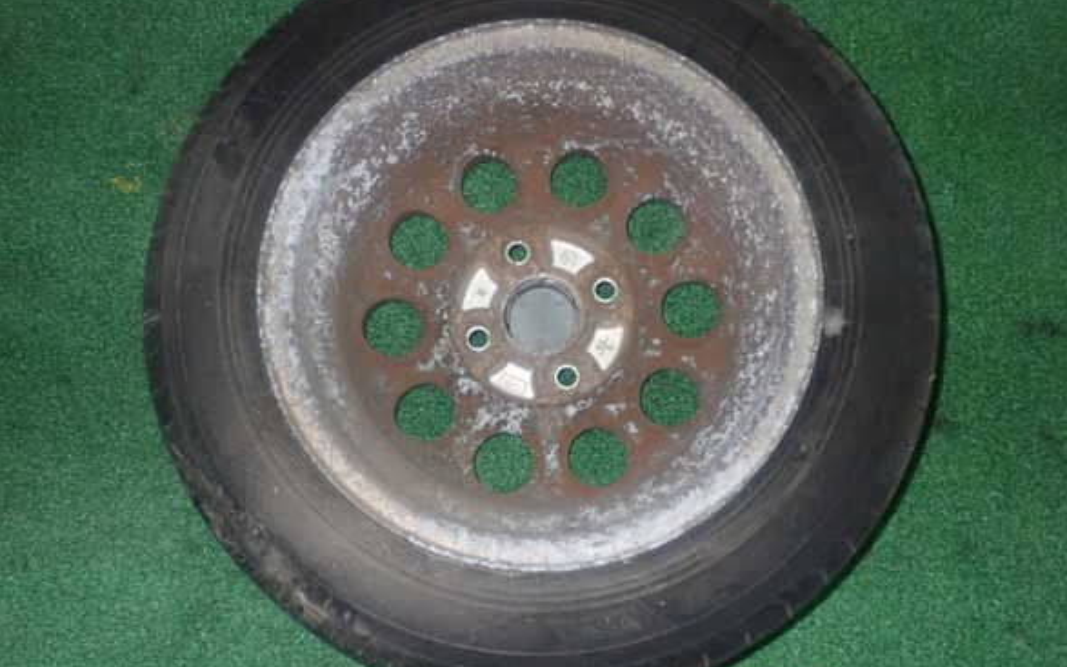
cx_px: 543
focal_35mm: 39
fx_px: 1134
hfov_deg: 50.4
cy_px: 311
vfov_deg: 32.8
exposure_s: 1/40
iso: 1000
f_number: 7.1
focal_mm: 6.37
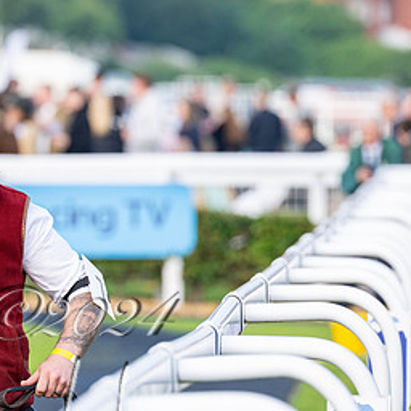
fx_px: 6636
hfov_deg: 3.5
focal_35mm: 494
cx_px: -71
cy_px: 182
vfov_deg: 3.5
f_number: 4
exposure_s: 1/800
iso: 400
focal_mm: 200
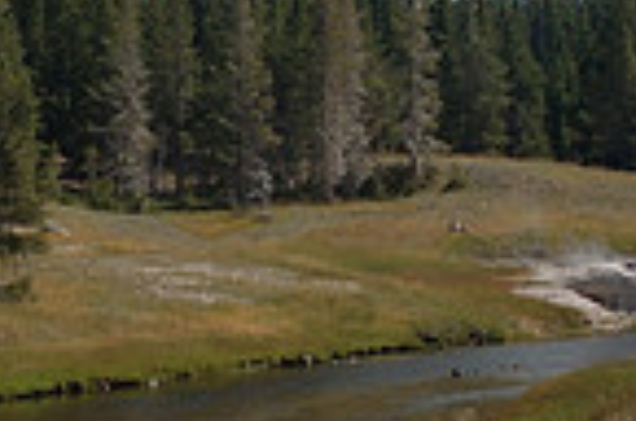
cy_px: 342
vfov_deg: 10.3
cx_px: 39
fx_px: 2327
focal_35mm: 132
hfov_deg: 15.4
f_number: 4
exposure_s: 1/500
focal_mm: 22
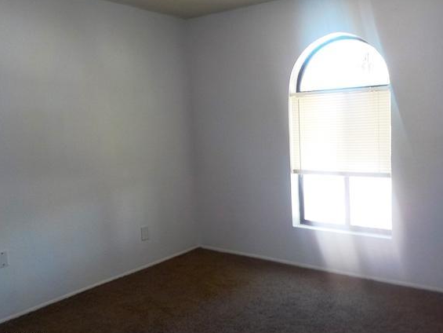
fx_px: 435
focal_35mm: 34
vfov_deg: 41.8
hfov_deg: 53.9
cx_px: 223
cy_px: 168
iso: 125
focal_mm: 4.1
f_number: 3.3
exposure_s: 1/30
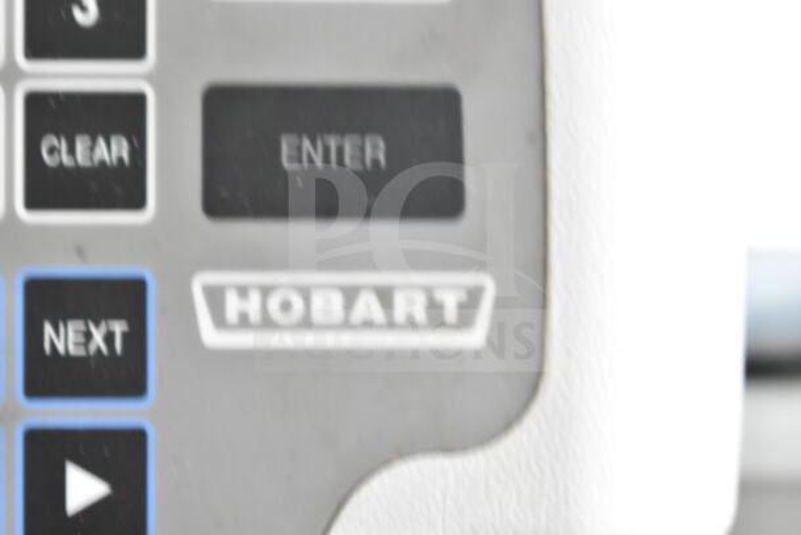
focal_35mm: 82
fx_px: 1836
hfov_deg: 24.6
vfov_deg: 16.6
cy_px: 268
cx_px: 400
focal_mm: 55
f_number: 5.6
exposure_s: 1/100
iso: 2500
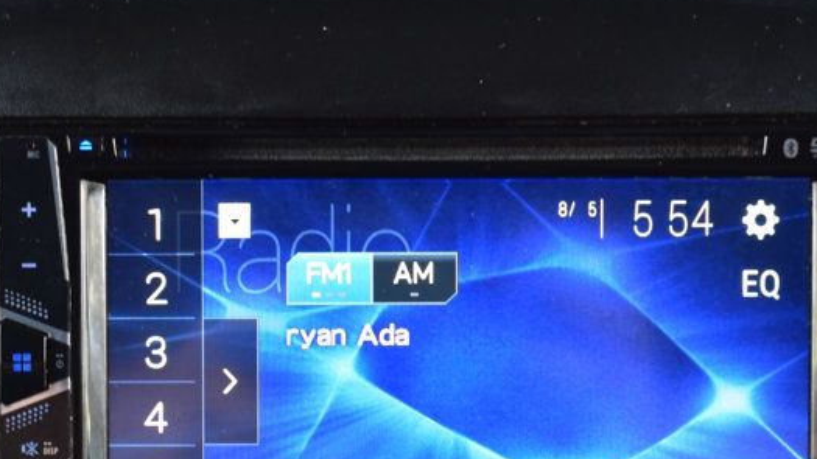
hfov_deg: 22.4
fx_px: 2058
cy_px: 433
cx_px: 328
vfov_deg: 12.6
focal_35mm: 95
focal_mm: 31
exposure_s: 1/15
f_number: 6.3
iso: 800
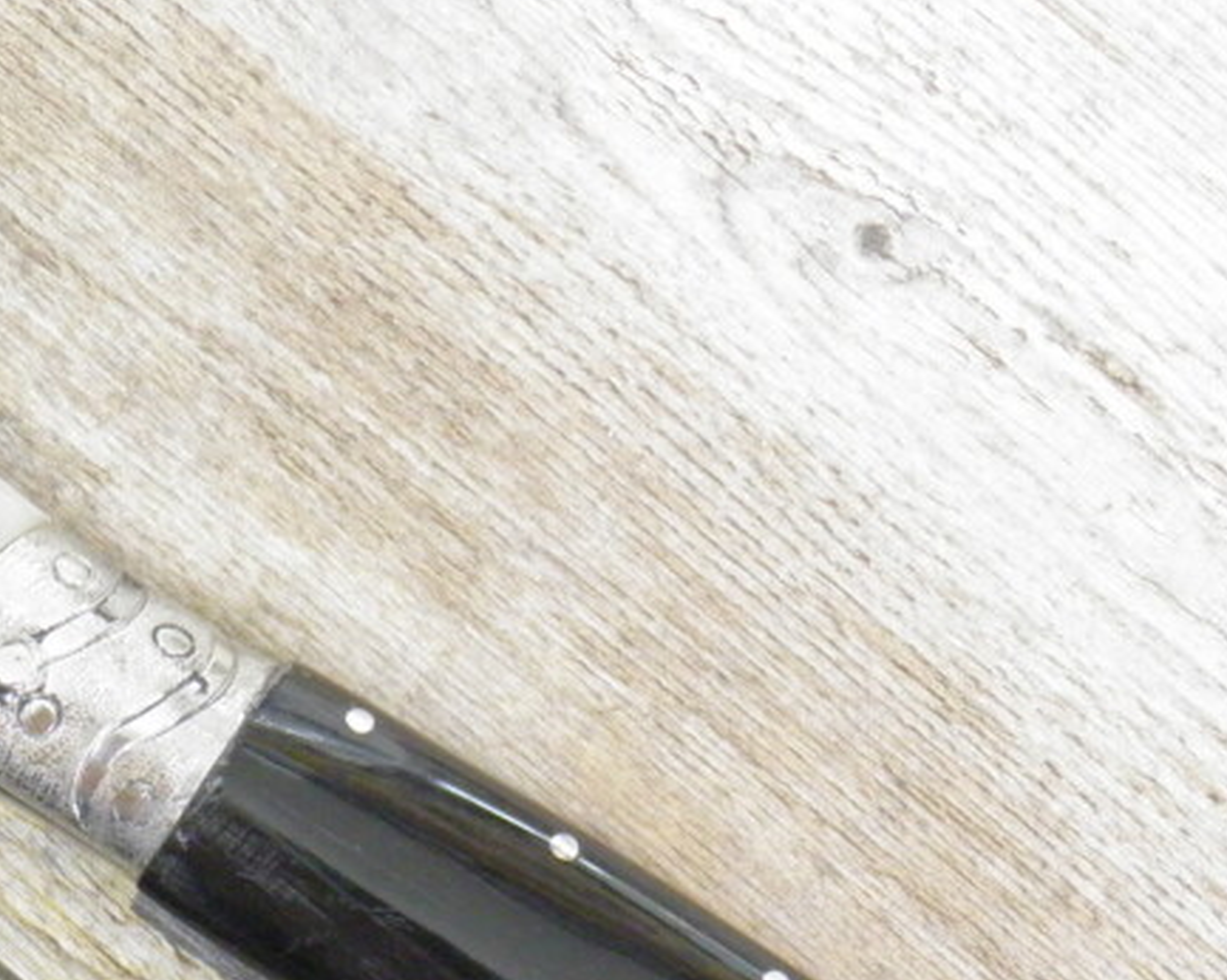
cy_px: 807
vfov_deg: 12.9
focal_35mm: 119
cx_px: 133
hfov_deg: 16.0
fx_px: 4319
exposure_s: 1/6
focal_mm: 7.9
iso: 200
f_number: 3.3
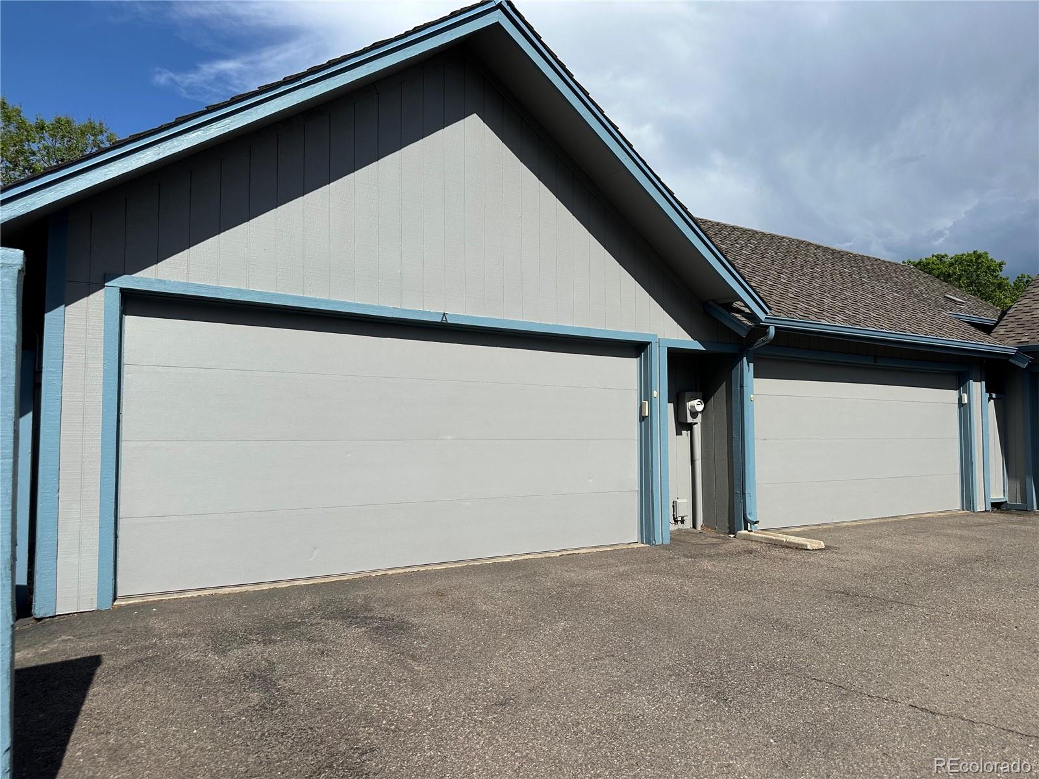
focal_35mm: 24
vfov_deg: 56.8
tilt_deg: +3.1
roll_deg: -0.5
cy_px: 390
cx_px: 520
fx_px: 720
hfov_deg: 71.6
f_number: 1.78
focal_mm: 6.86
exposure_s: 1/7042
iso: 80
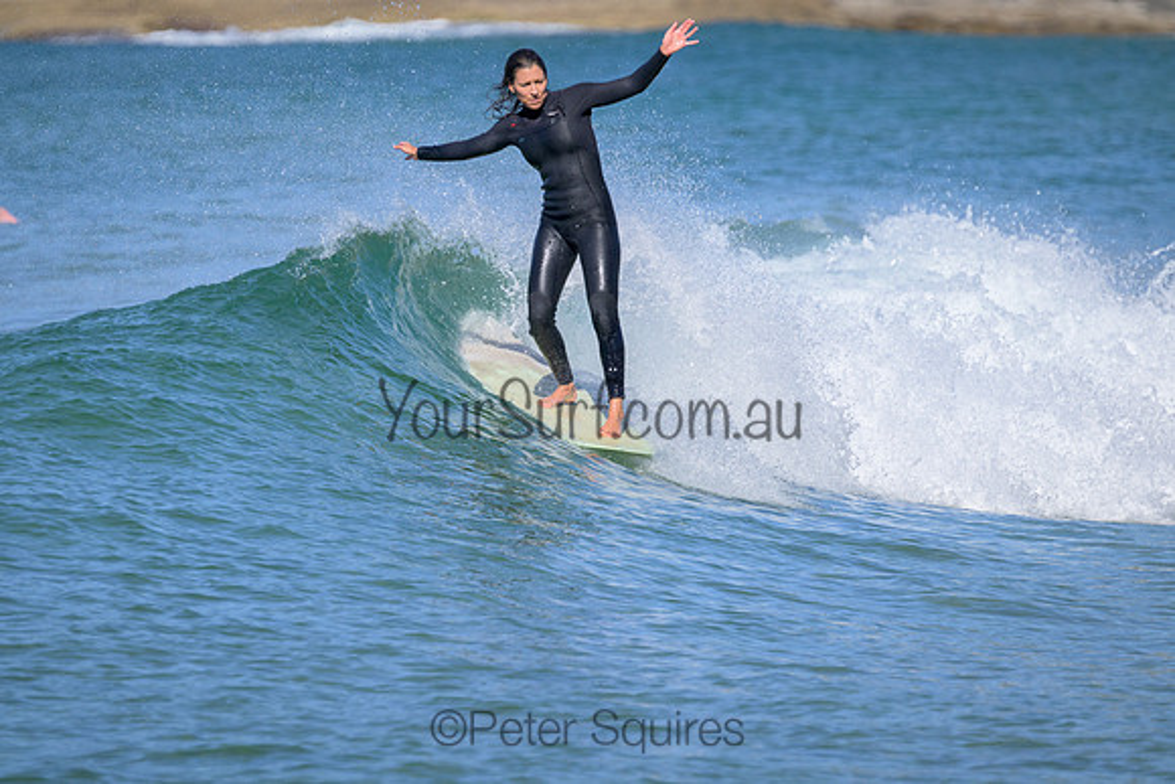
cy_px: 392
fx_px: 19913
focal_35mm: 610
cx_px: 588
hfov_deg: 3.4
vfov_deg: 2.3
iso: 800
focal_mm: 610
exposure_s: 1/2000
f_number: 11
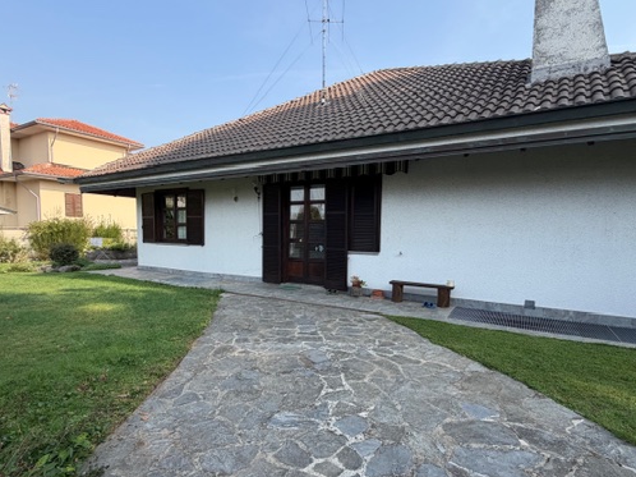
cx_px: 340
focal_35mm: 18
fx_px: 331
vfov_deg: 71.4
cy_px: 258
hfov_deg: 87.7
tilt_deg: -3.4
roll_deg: +0.0
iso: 40
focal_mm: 2.22
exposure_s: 1/701
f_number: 2.2
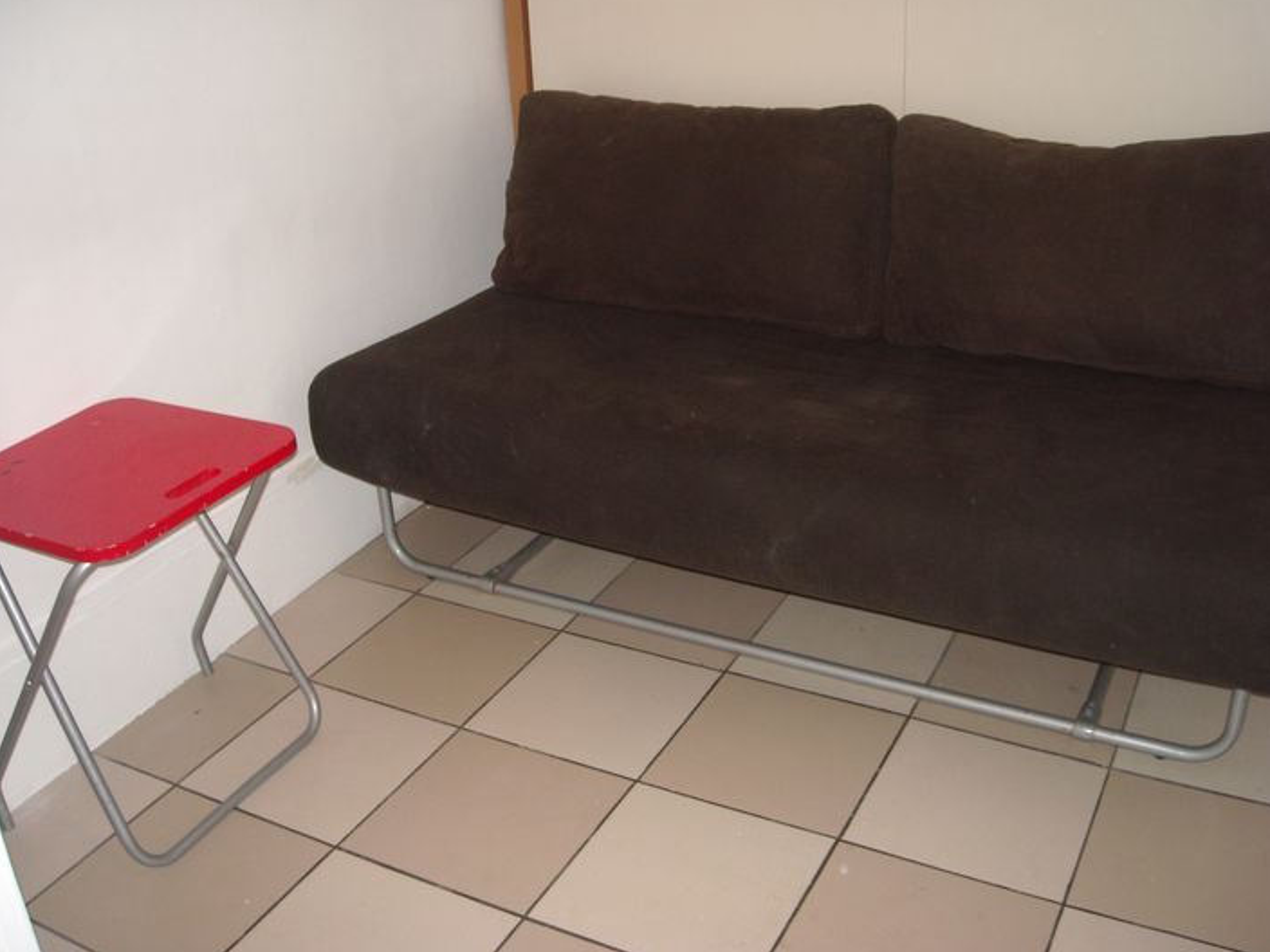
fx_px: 1357
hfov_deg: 50.1
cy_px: 462
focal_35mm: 37
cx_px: 624
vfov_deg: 38.7
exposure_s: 1/60
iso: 200
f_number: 2.8
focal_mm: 5.7
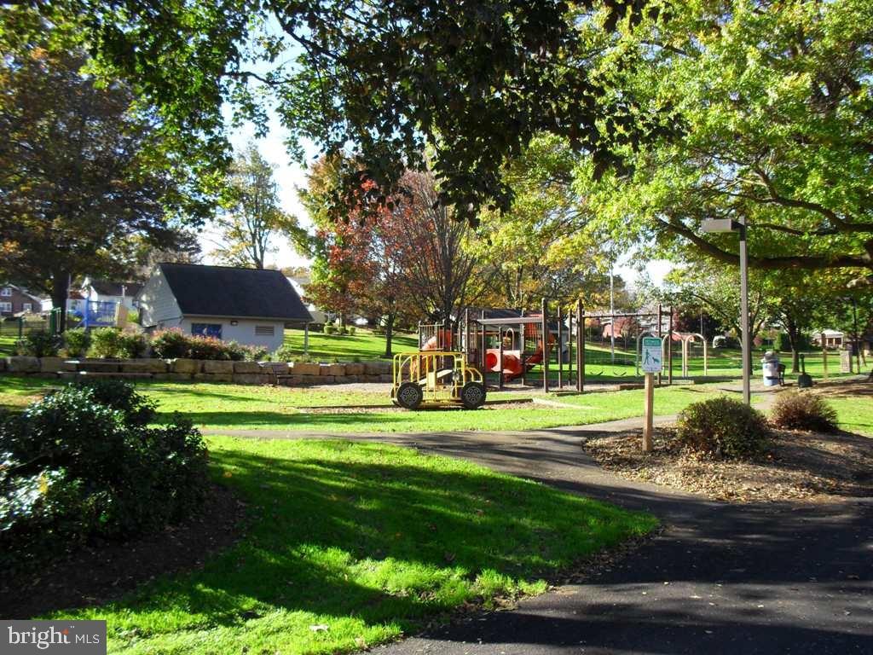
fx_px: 883
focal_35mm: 35
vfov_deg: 40.7
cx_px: 436
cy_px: 328
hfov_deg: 52.6
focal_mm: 6.3
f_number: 3.2
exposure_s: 1/250
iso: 100
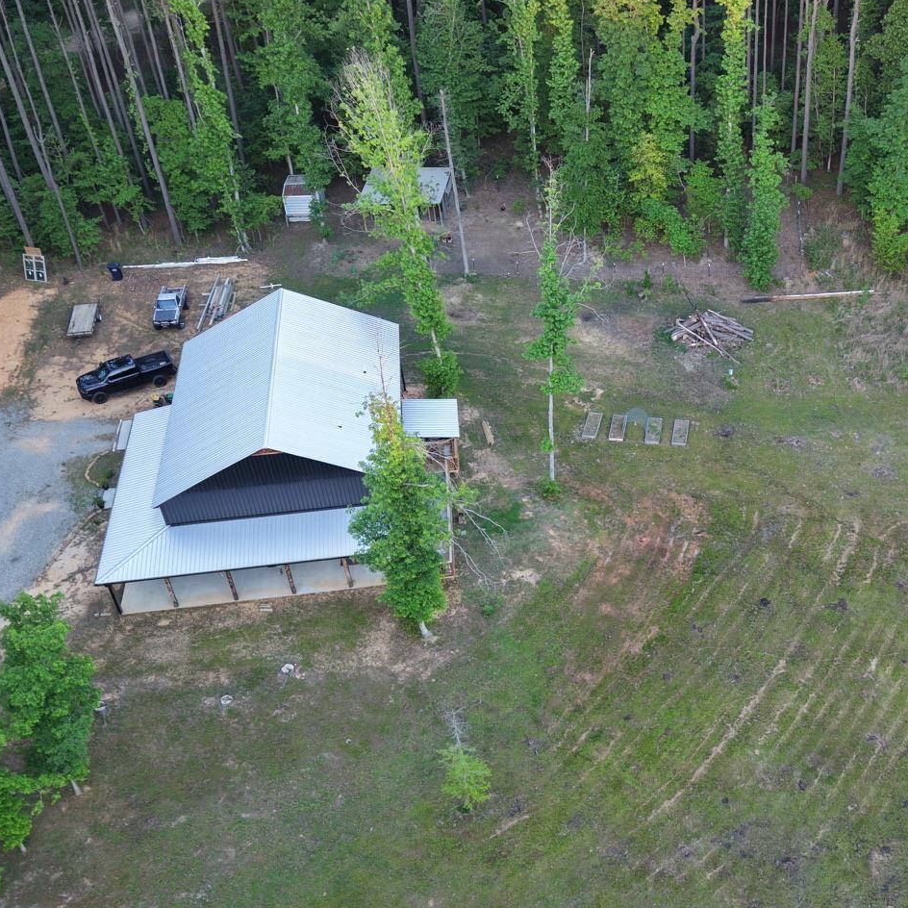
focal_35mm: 46
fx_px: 1365
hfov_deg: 35.8
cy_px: 570
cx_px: 698
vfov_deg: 36.6
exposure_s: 1/30
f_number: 1.8
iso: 100
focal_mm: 8.67
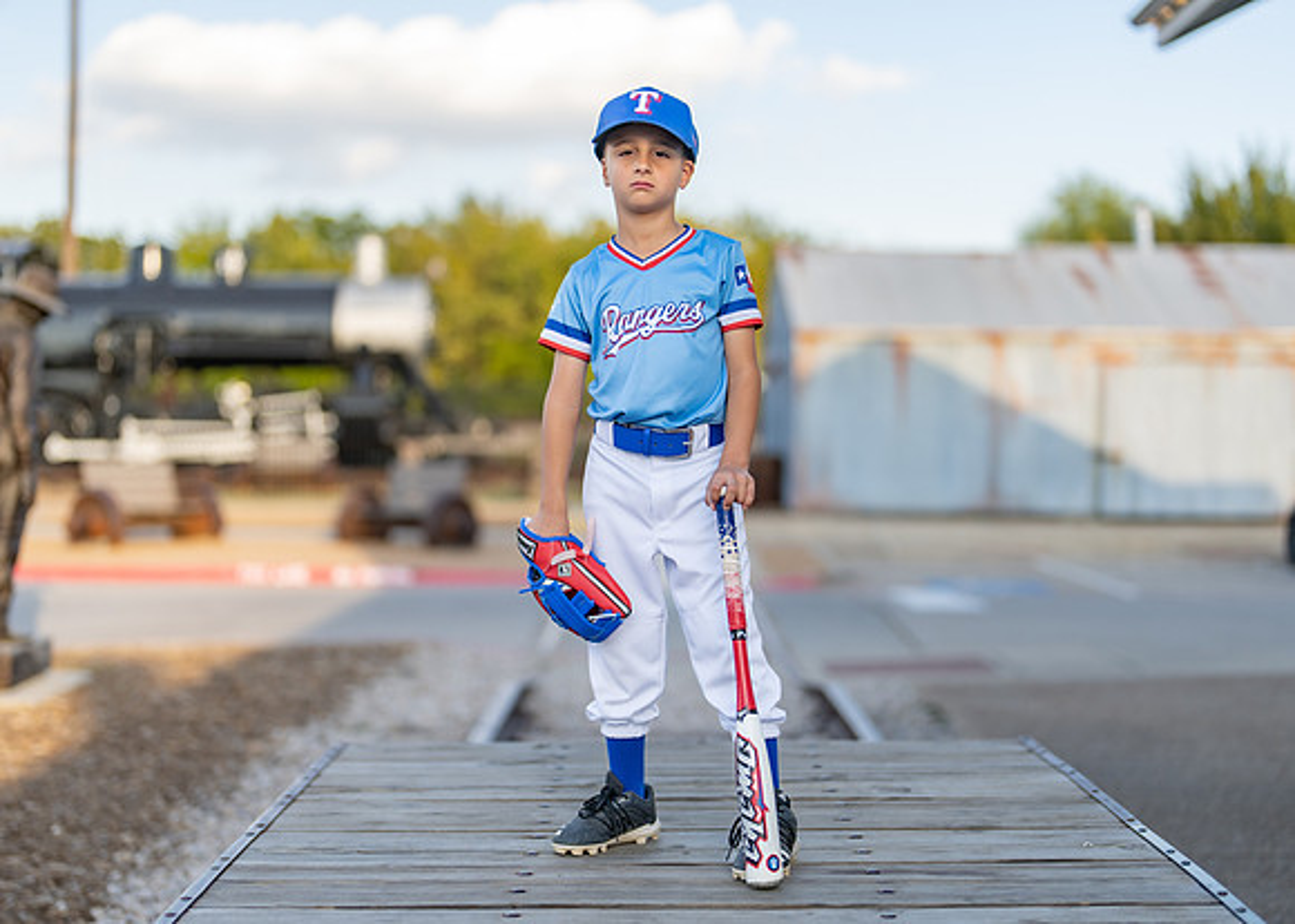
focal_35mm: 58
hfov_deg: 33.7
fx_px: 2140
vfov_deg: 24.4
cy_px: 478
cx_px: 637
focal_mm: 50
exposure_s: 1/2000
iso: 100
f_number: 1.2
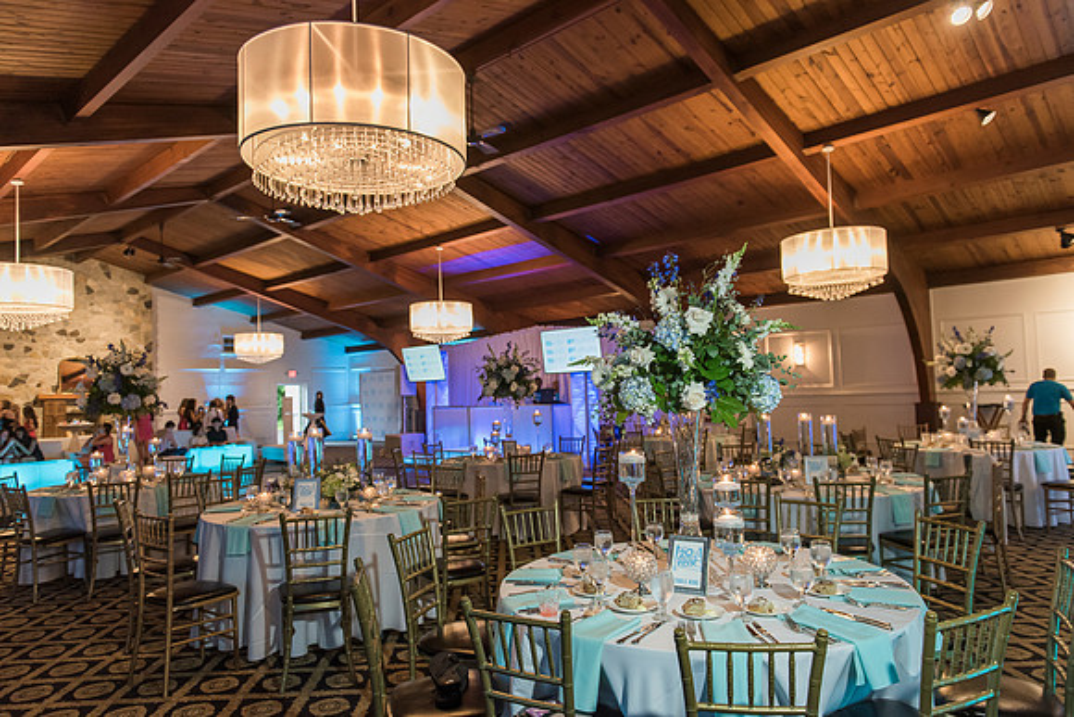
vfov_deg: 53.2
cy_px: 358
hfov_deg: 73.7
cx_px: 537
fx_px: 716
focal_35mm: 24
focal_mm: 24
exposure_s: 1/100
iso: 2500
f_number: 3.2
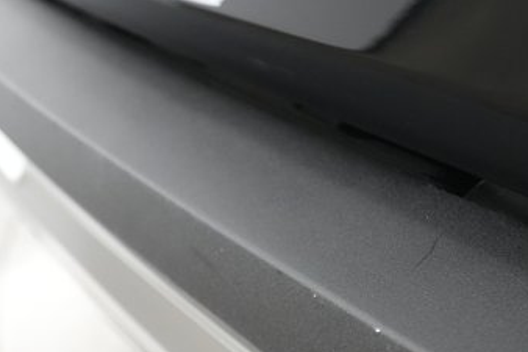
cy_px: 180
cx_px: 272
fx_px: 777
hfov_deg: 37.5
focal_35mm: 53
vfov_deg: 25.5
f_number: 4.5
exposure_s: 1/125
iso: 8000
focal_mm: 28
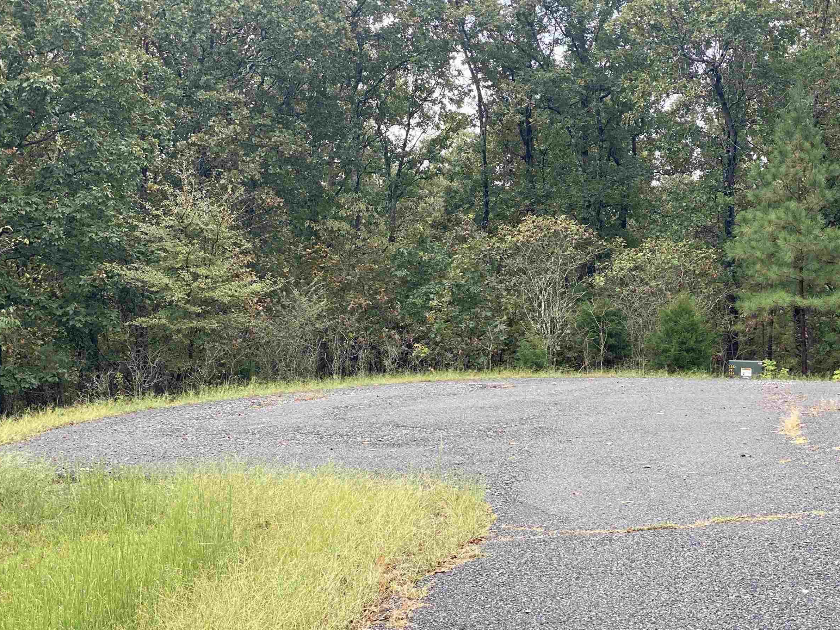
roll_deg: -0.5
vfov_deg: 21.9
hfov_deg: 28.9
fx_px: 1626
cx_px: 526
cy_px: 366
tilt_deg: -2.0
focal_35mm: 67
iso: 20
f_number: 2
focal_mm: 6
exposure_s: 1/173
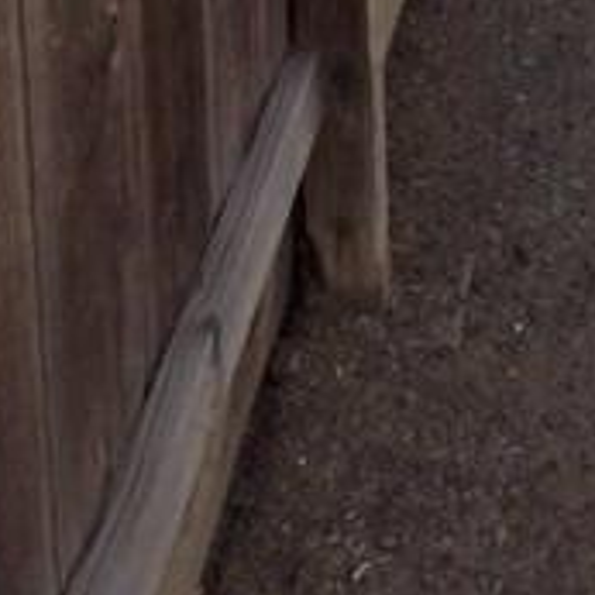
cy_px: -279
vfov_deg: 16.7
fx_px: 1847
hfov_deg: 17.2
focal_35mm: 95
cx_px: 777
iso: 32
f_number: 2.2
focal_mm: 4.15
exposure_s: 1/1068
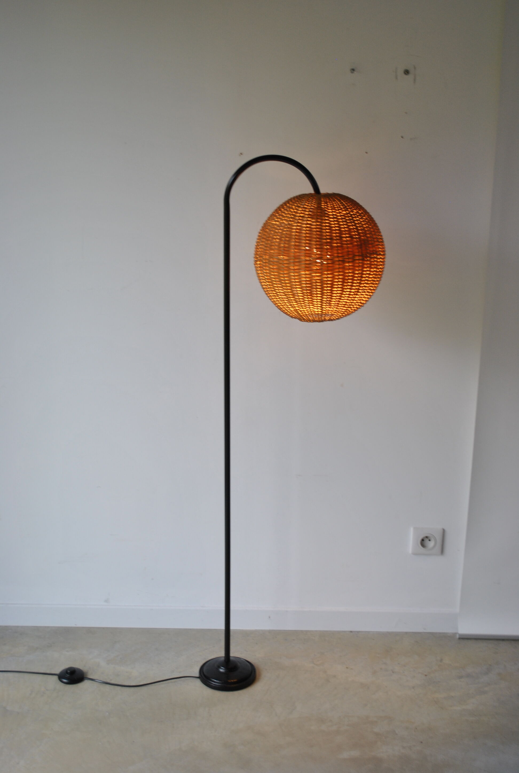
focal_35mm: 48
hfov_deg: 28.2
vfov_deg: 41.0
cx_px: 260
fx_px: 1033
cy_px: 386
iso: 200
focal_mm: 32
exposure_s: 1/30
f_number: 4.8
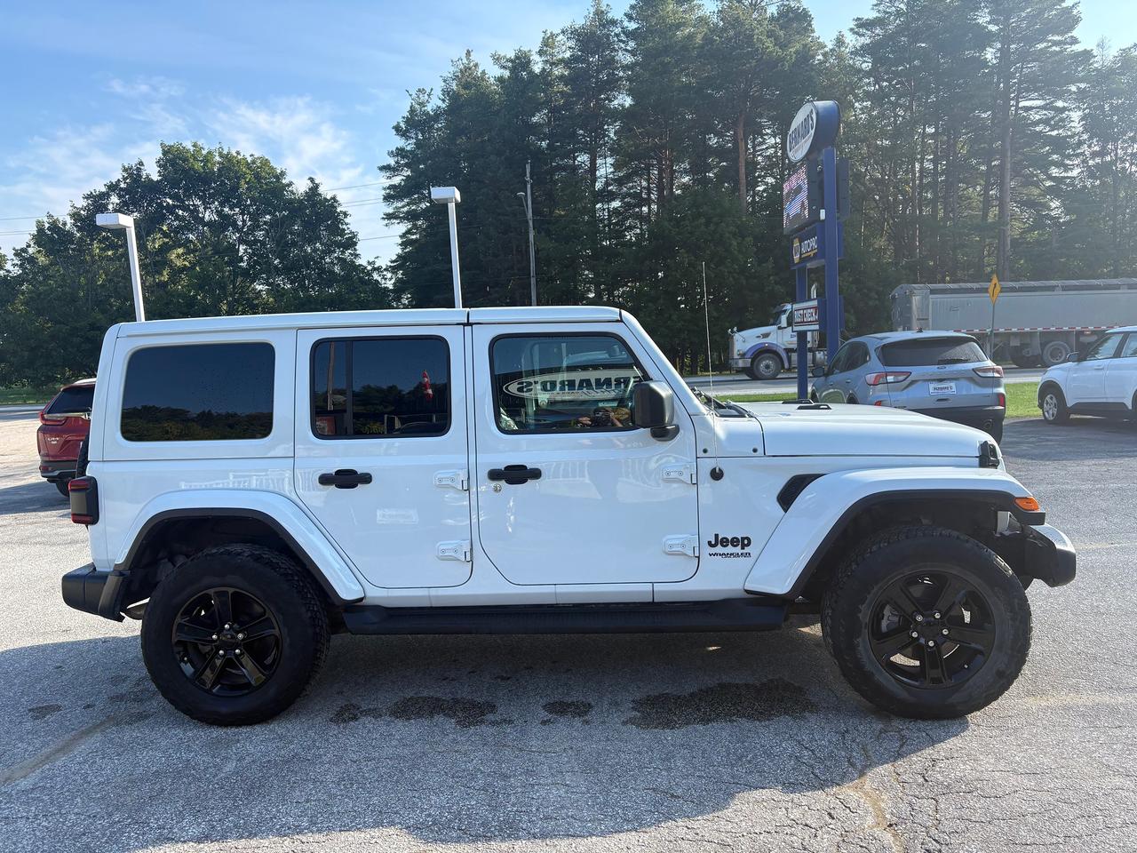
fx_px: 854
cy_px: 426
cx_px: 568
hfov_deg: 67.3
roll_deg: +3.9
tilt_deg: -4.9
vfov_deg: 53.1
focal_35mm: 26
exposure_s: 1/1155
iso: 50
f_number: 1.6
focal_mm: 5.96
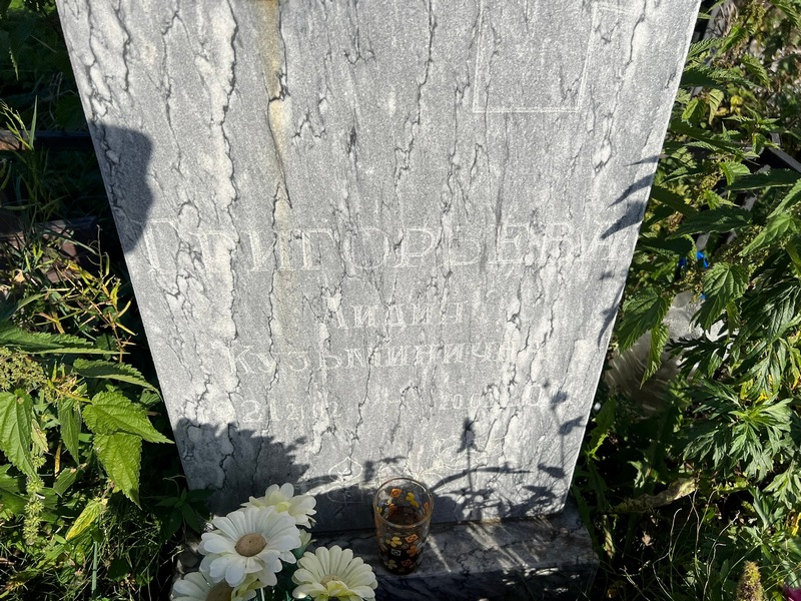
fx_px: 602
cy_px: 300
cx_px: 400
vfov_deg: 53.1
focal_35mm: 26
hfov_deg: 67.3
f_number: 1.5
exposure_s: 1/6993
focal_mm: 5.7
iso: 50
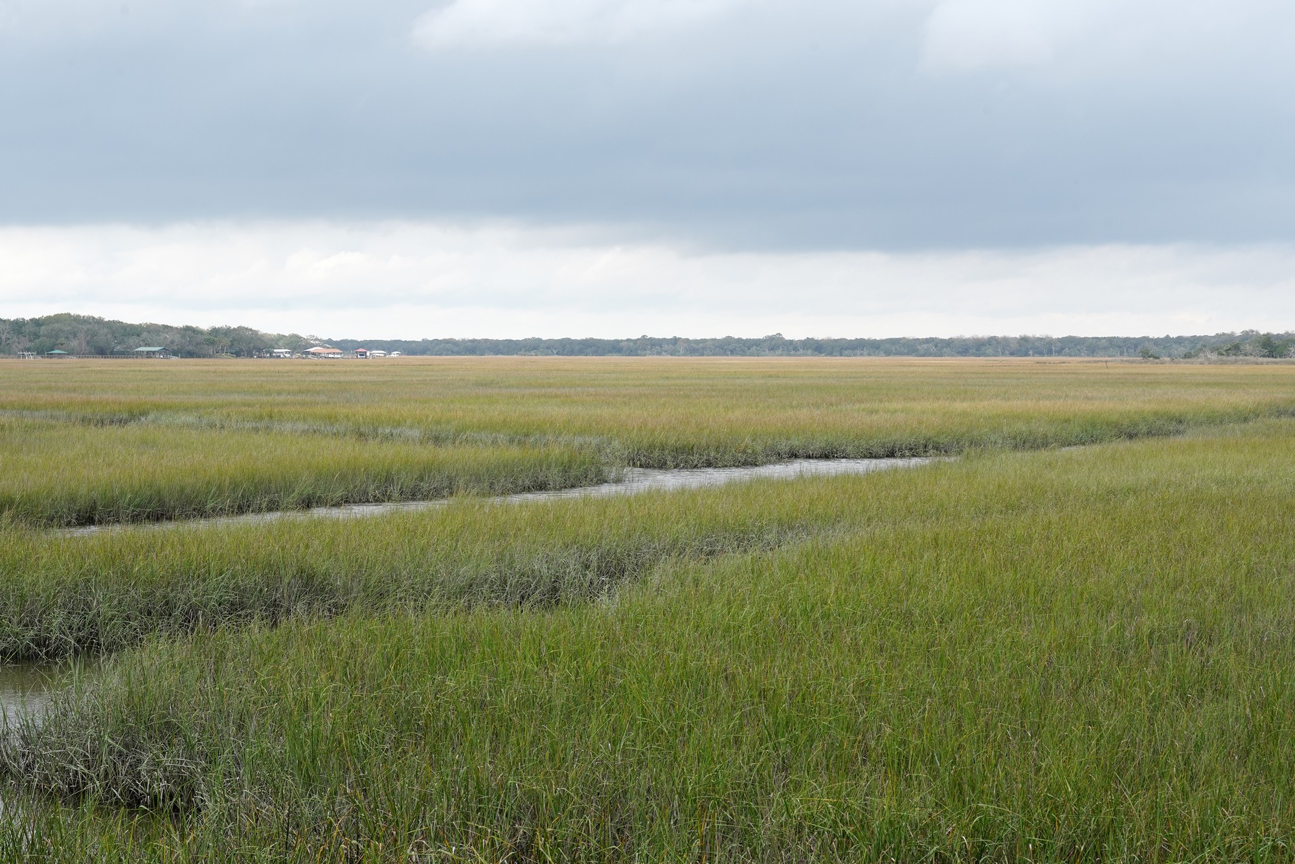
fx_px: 2158
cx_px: 648
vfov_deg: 22.6
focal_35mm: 60
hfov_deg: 33.4
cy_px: 432
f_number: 13
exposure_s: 1/100
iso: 400
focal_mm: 60
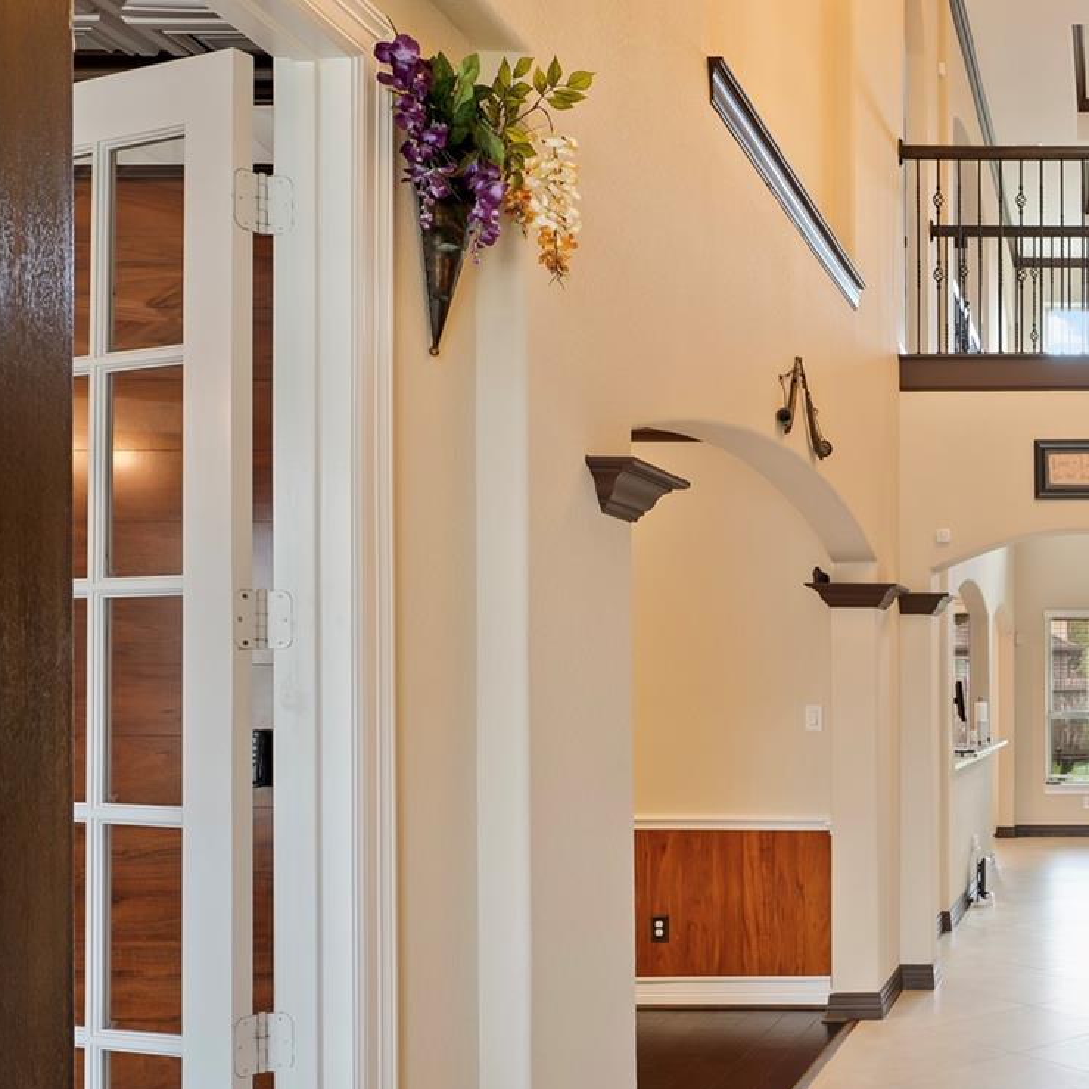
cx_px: 1124
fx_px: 1424
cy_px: 697
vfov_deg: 41.5
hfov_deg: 36.9
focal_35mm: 40
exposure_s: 1/2
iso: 100
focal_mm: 17
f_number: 6.3
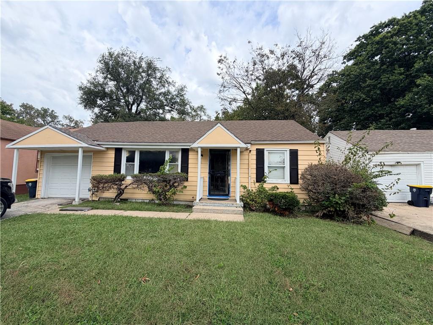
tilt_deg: +4.5
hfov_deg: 102.1
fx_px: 175
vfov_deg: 85.7
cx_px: 216
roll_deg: -0.8
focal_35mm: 14
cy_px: 162
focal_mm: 2.22
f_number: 2.2
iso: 32
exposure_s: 1/770
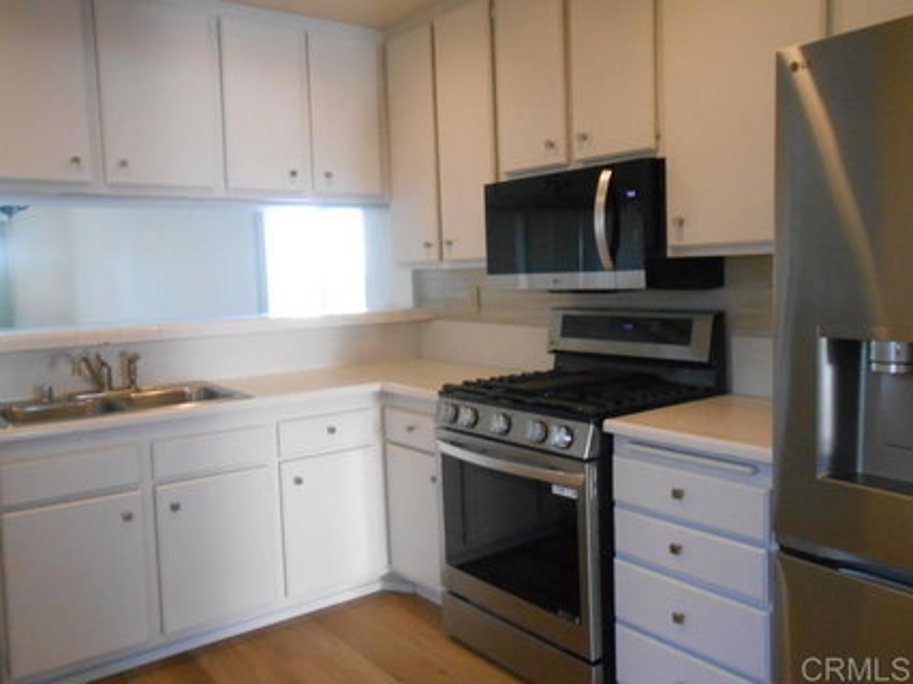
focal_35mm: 30
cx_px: 456
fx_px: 791
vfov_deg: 46.8
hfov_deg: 60.0
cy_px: 342
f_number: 3.8
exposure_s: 1/60
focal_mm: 5.3
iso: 800
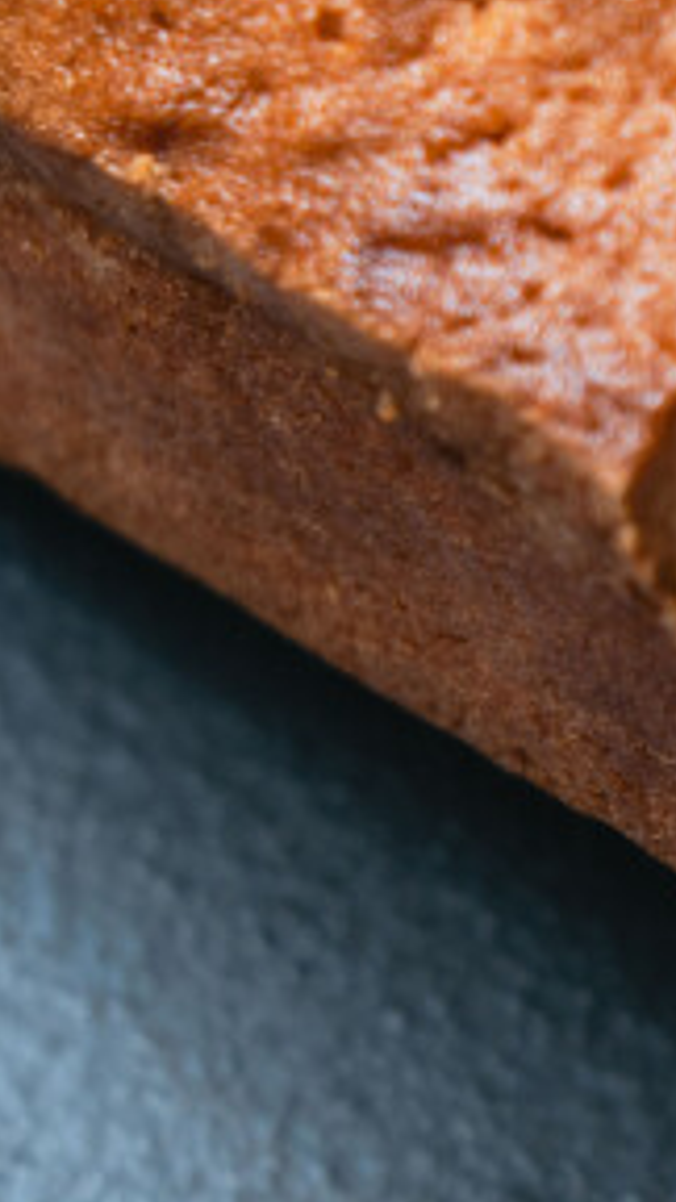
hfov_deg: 3.9
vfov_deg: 7.1
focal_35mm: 305
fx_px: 9719
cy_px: 549
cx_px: 1594
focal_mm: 105
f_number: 6.3
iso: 500
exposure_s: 1/60
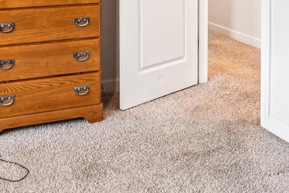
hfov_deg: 37.0
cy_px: -55
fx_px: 431
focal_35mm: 54
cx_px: 122
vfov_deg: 22.6
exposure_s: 1/3.33
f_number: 9
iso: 100
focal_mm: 16.2
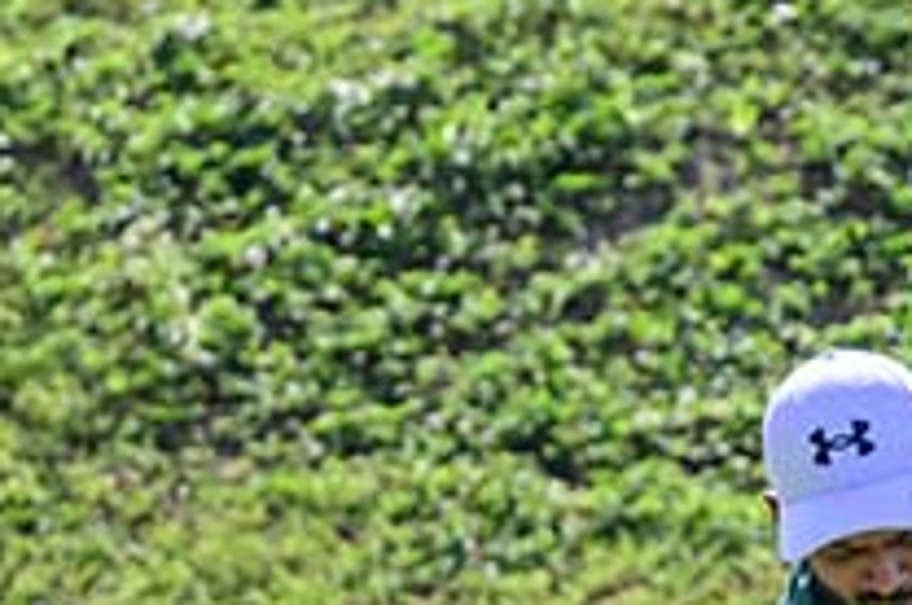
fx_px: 10876
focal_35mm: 430
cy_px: 982
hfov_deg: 4.8
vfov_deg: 3.2
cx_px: 903
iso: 640
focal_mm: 93
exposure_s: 1/10000
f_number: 2.8
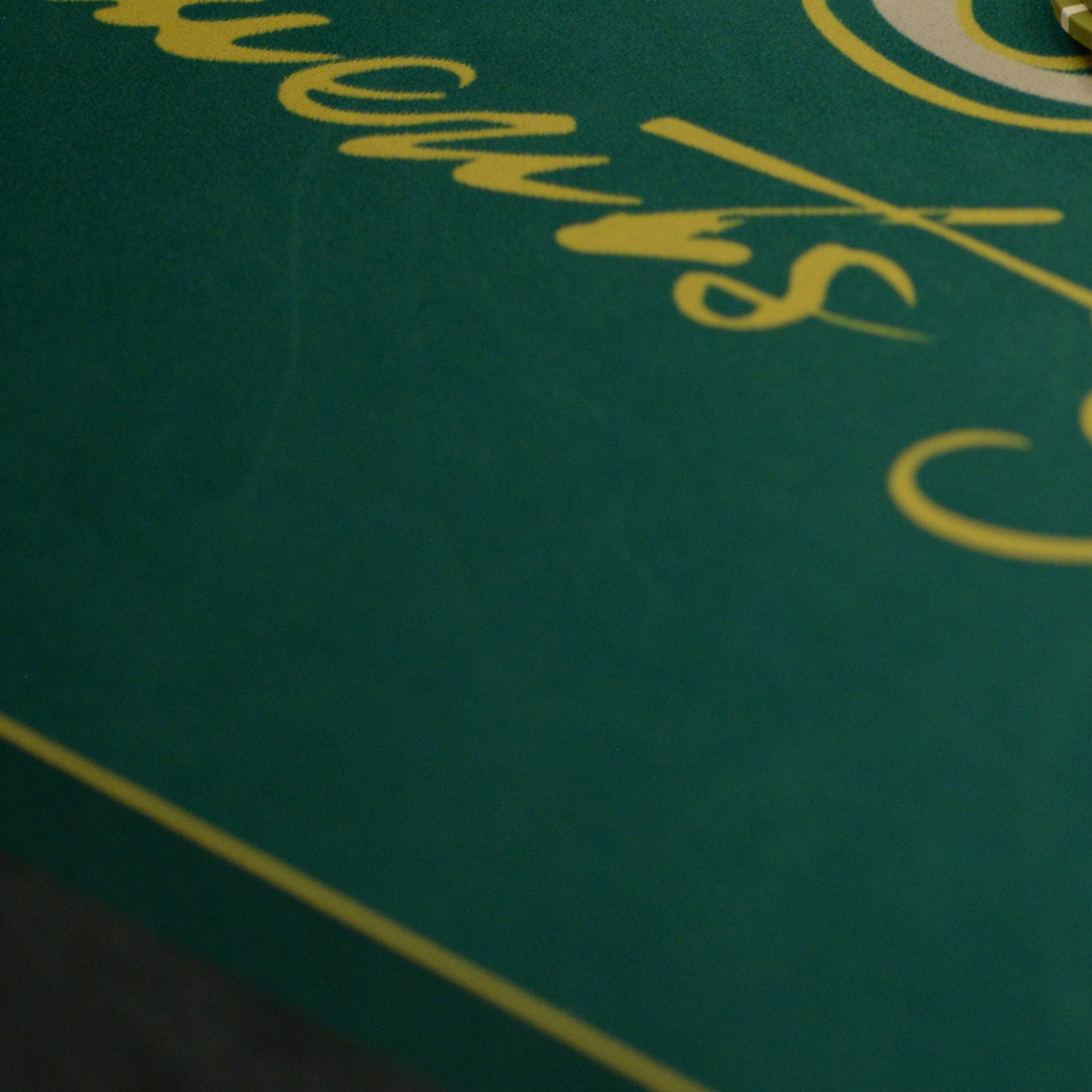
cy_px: 34
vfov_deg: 5.9
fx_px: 10600
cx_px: 1620
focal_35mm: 297
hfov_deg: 5.8
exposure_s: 1/320
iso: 1600
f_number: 3.2
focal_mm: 105
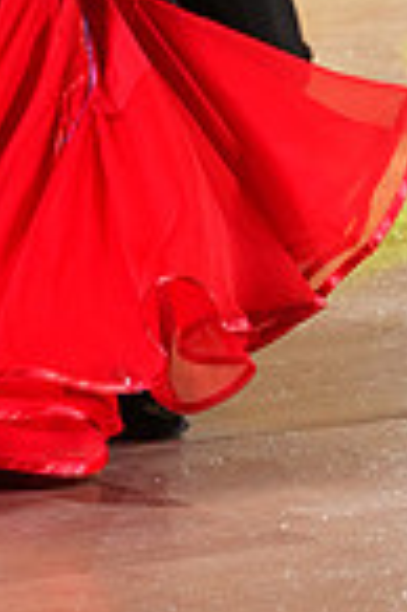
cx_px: -153
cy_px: -319
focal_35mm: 330
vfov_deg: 6.2
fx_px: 5609
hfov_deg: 4.1
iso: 2500
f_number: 4
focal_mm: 83
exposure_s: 1/400
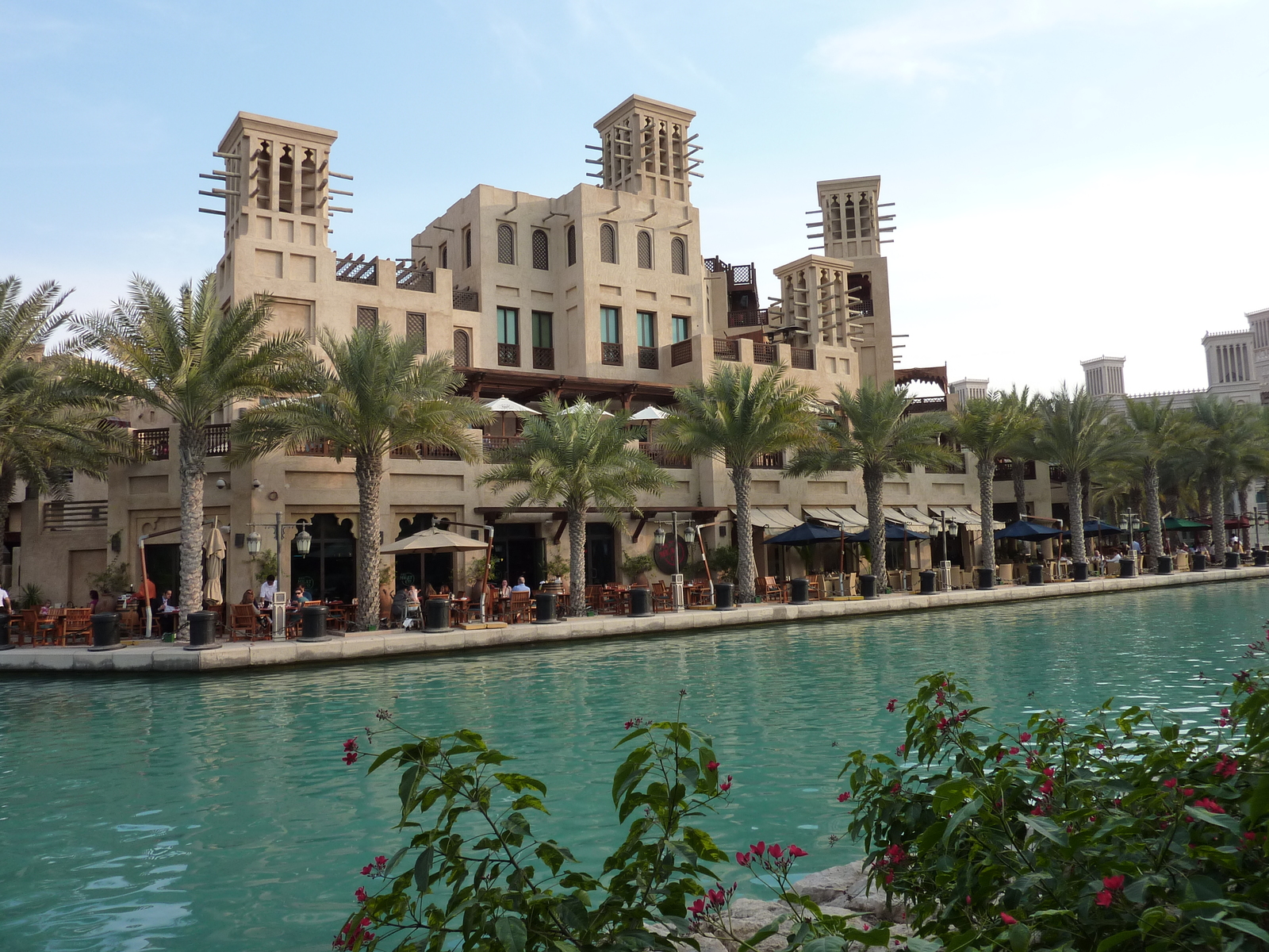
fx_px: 916
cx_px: 634
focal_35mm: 25
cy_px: 476
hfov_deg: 69.4
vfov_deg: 54.9
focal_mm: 4.1
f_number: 4
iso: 125
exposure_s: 1/200
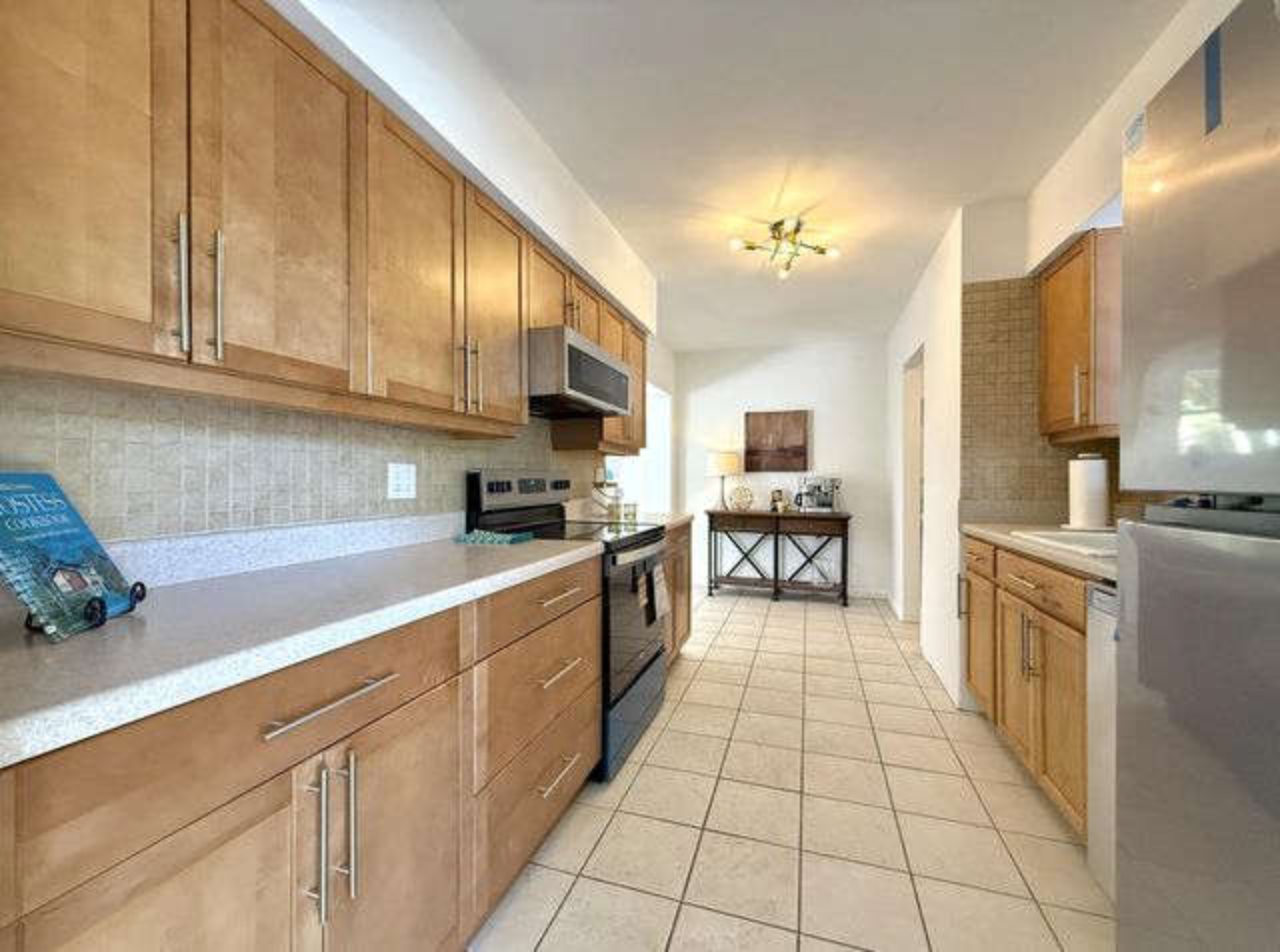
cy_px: 476
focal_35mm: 14
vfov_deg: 85.4
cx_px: 640
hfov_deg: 102.2
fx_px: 516
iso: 250
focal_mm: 2.22
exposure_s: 1/120
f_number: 2.2
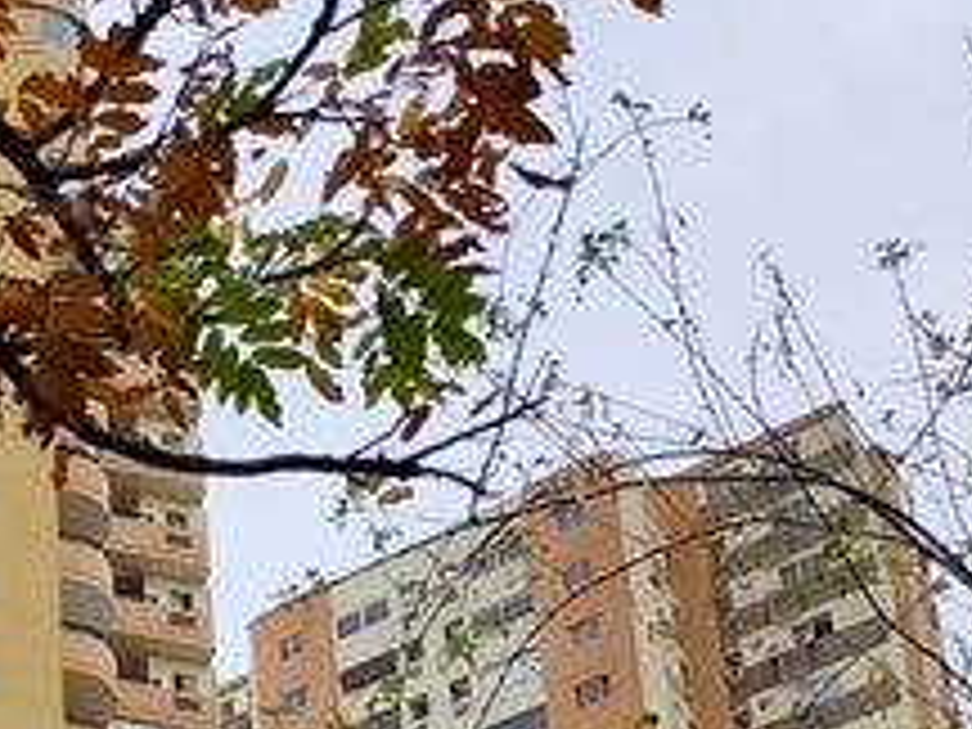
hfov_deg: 19.2
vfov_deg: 14.2
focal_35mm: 91
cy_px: 1354
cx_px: -430
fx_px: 2555
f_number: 1.65
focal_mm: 6.19
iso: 50
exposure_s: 1/1748
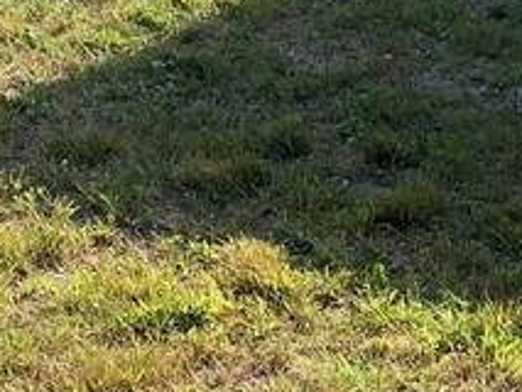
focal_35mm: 125
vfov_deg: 10.6
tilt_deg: -0.8
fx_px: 1886
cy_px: -466
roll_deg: -0.4
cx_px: 100
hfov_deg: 15.6
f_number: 1.8
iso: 25
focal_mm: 4.25
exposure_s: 1/1100
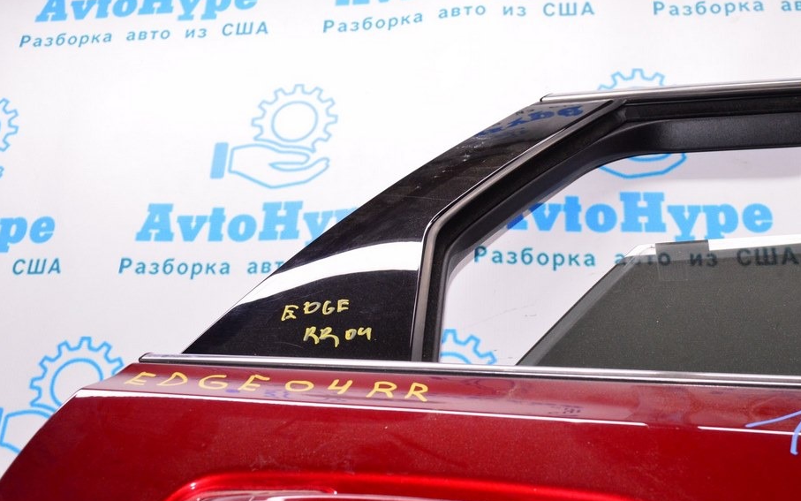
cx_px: 450
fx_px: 1017
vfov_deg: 27.7
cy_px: 227
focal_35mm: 47
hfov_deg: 42.9
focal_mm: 27
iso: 1600
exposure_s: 1/200
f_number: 8
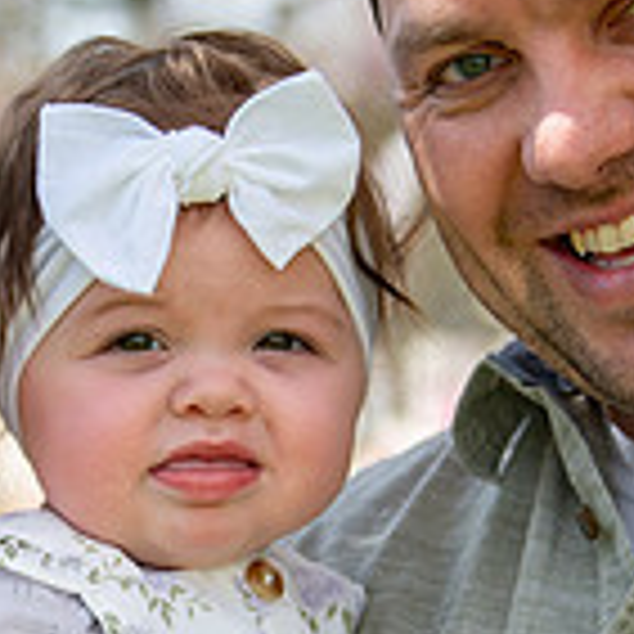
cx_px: 126
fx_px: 5802
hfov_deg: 6.2
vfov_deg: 6.2
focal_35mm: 280
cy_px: 552
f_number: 2.8
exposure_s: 1/3200
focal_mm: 70
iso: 320
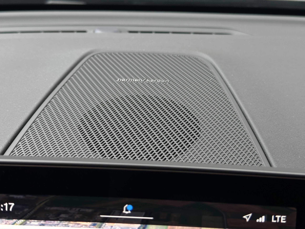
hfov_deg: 39.7
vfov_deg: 30.3
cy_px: 114
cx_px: 152
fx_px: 423
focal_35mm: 48
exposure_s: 1/339
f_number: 1.78
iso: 64
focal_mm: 6.86
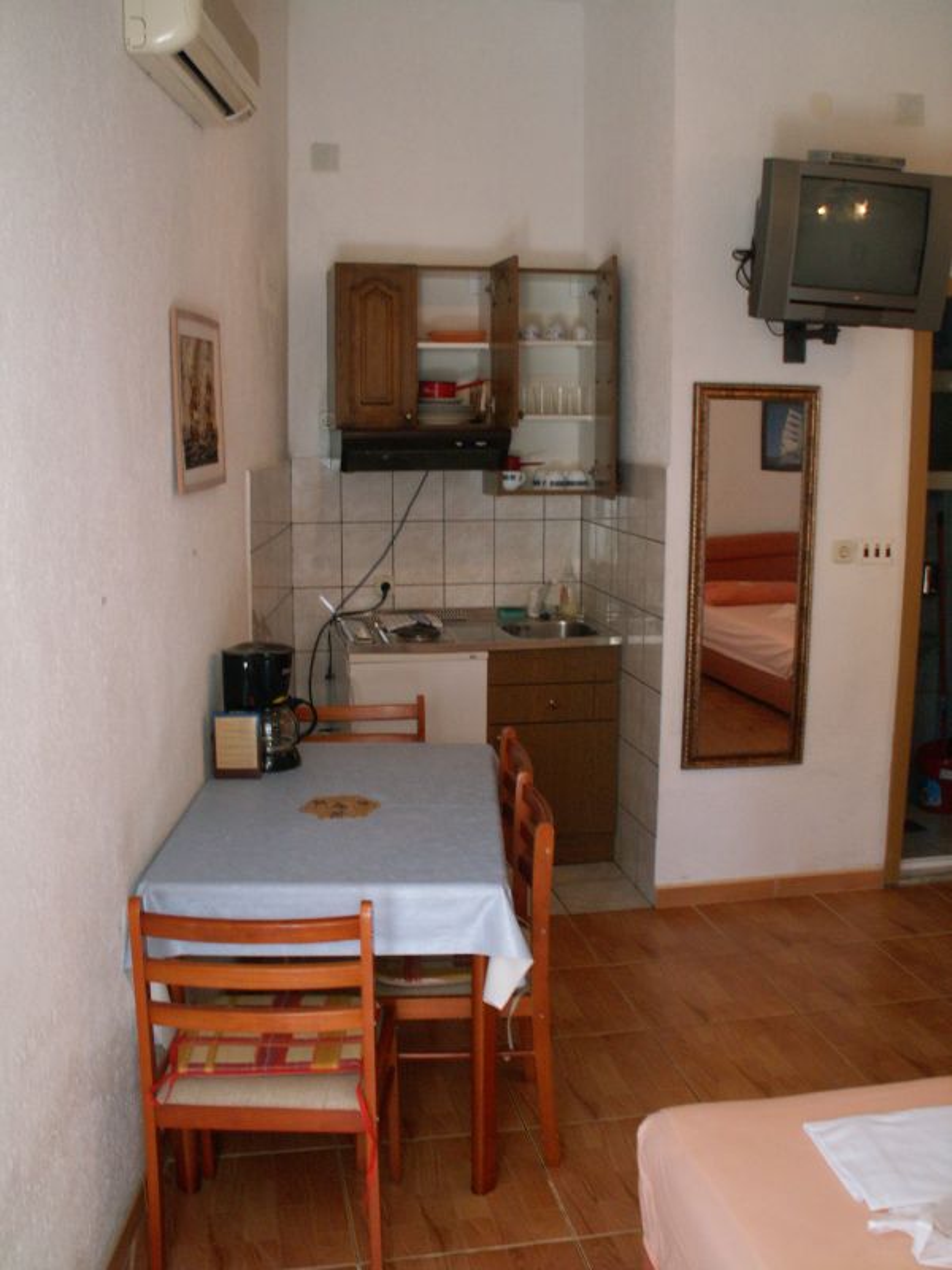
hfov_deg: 40.7
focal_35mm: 35
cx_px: 476
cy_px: 635
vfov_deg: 52.6
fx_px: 1283
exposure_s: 1/40
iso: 100
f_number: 2.8
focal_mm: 5.86
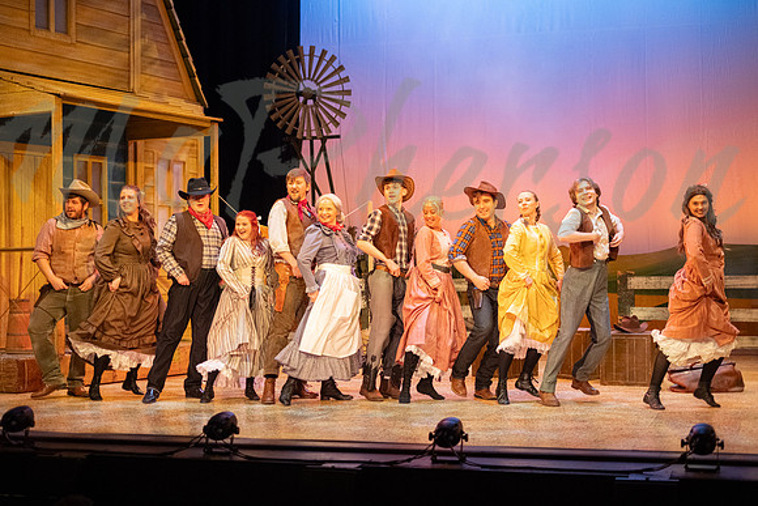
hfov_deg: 34.9
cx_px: 362
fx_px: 1207
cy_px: 254
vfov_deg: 23.7
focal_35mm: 57
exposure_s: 1/1000
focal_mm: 35
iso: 2000
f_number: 1.8
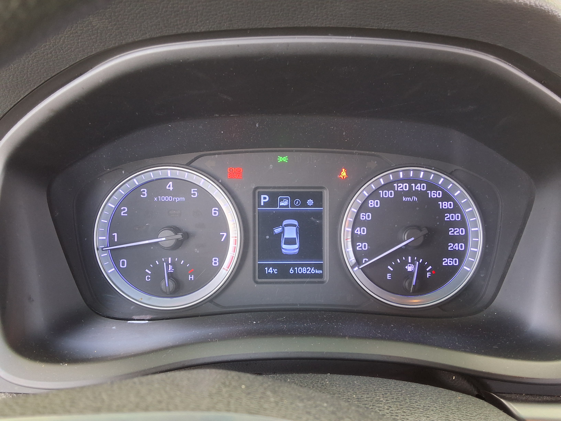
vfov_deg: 49.7
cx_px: 280
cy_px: 210
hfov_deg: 63.4
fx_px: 454
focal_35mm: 28
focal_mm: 2.91
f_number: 1.9
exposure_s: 1/30
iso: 200
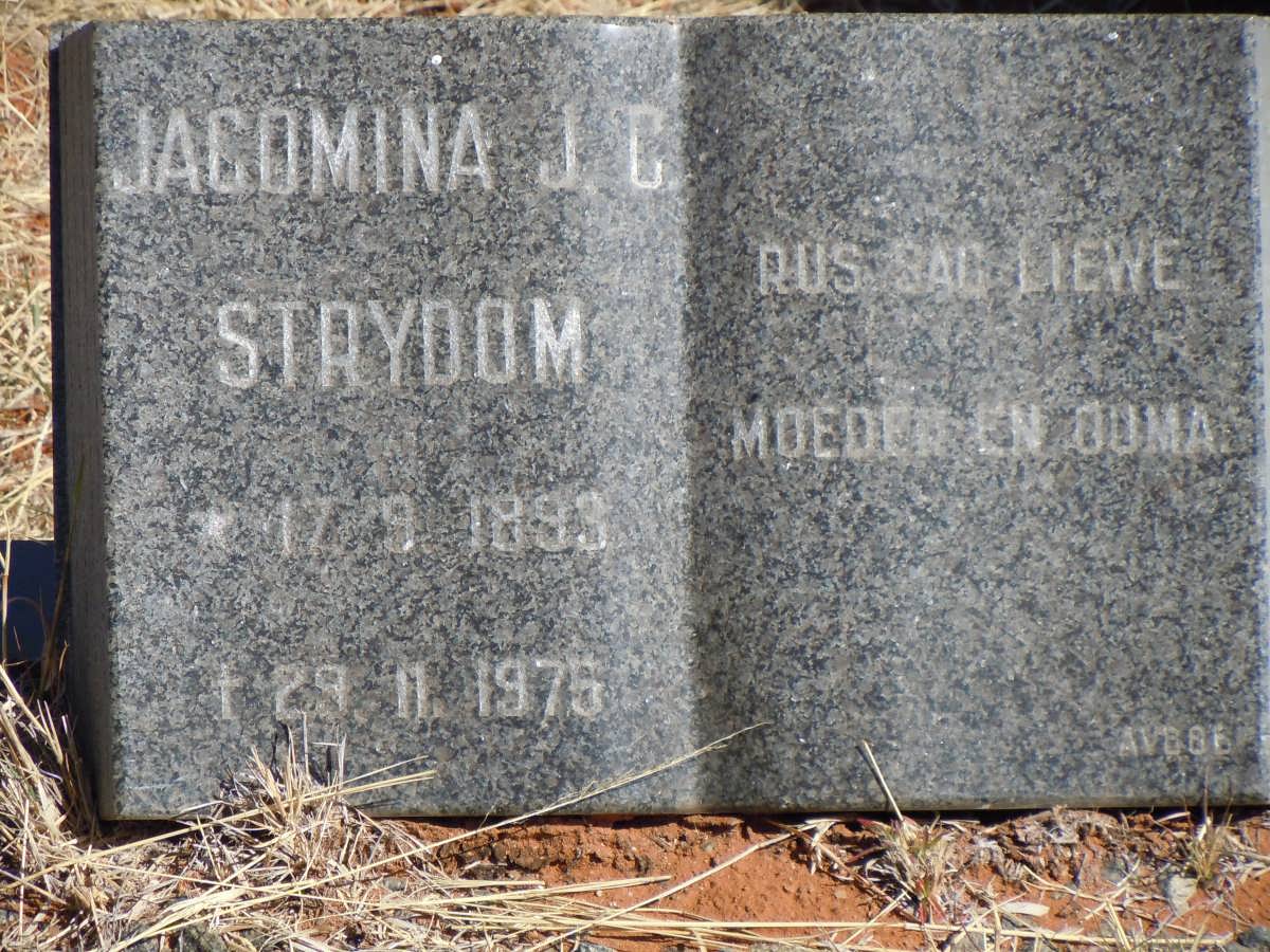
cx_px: 635
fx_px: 7338
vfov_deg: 7.4
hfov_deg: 9.9
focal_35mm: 200
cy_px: 476
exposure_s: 1/250
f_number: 9.4
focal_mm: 36
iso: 200
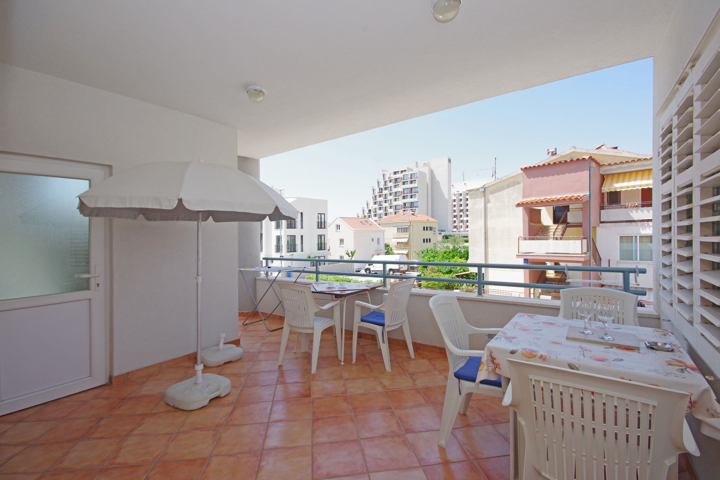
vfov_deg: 77.3
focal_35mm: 15
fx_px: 300
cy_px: 240
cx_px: 360
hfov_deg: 100.4
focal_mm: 10
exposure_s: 1/180
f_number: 10
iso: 400
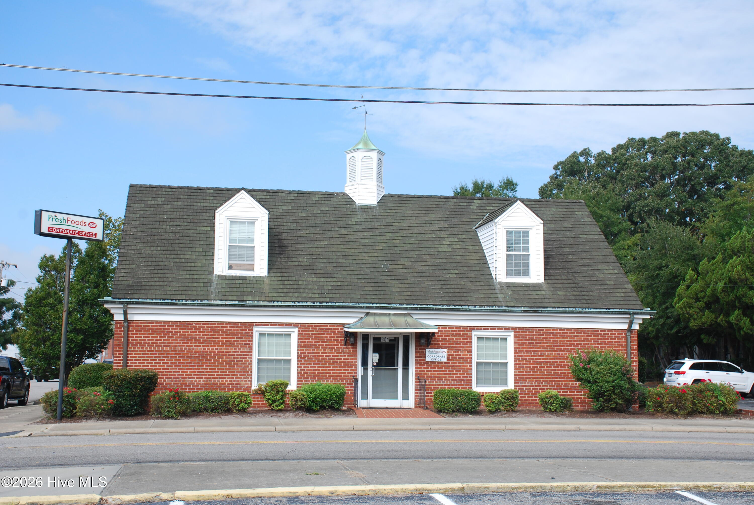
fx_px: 1069
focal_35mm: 51
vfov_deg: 26.6
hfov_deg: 38.8
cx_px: 377
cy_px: 252
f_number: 10
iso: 180
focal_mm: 34
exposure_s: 1/250
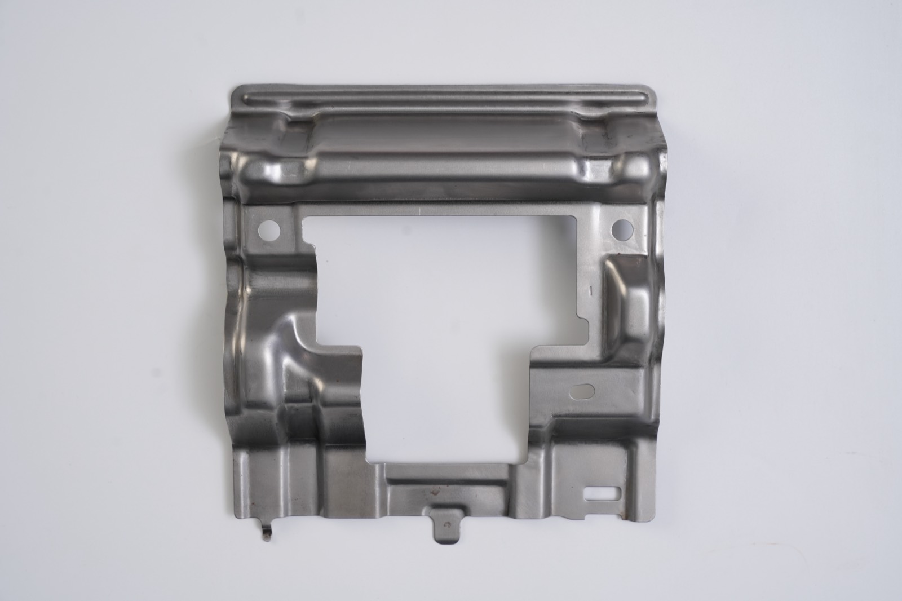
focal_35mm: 70
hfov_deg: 28.8
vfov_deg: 19.4
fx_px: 1753
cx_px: 451
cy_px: 300
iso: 320
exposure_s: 1/250
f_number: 8
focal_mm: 70
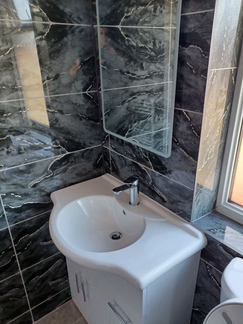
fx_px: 253
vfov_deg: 65.2
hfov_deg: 51.3
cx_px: 128
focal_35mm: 27
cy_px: 174
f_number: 1.8
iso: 200
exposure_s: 1/50
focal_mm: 4.6
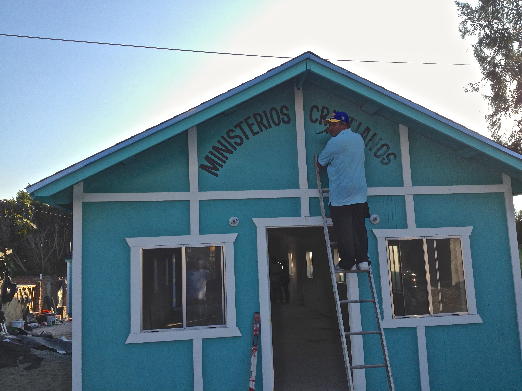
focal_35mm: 35
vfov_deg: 40.7
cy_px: 196
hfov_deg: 52.6
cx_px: 261
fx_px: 528
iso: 50
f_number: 2.4
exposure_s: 1/905
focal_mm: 4.28
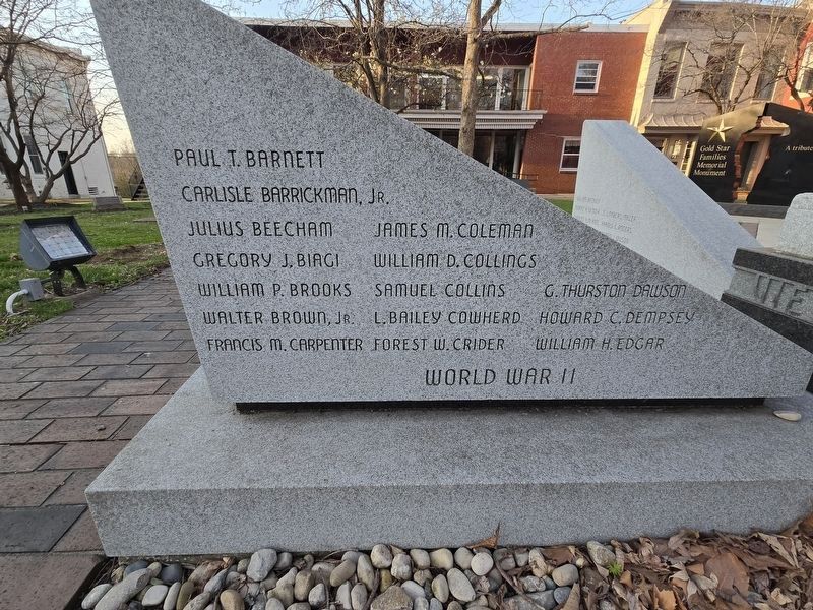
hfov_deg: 106.2
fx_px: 305
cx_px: 406
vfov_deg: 89.9
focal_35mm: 13
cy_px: 305
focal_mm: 2.2
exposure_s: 1/769
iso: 125
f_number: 2.2
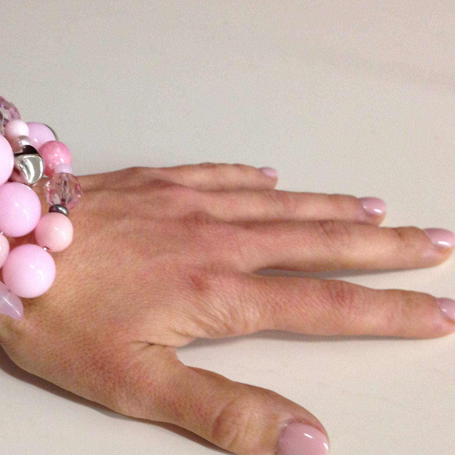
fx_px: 788
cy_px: 277
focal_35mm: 53
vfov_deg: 32.1
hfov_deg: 31.5
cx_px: 106
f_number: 2.4
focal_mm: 4.12
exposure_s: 1/20
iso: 160
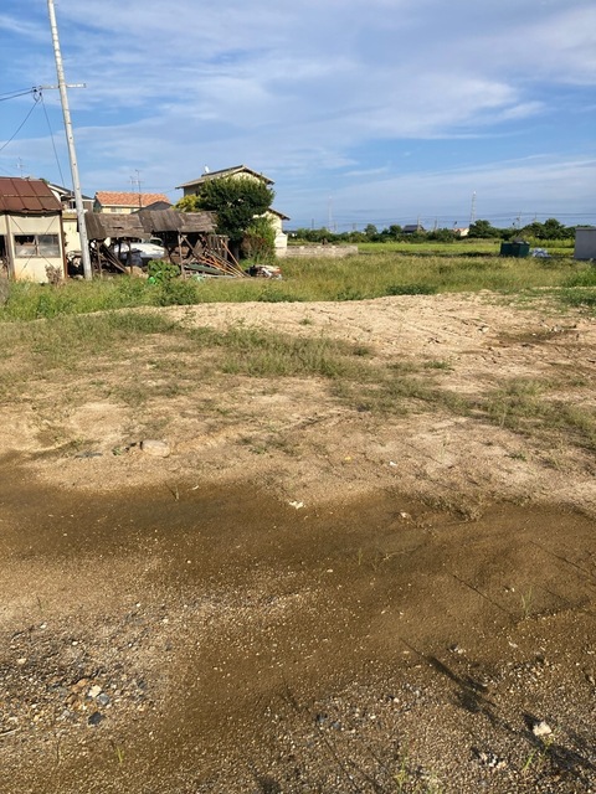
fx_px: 643
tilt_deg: -12.8
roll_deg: -0.7
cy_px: 397
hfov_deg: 49.7
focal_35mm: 28
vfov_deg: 63.4
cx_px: 298
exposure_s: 1/1675
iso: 20
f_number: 1.8
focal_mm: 3.99
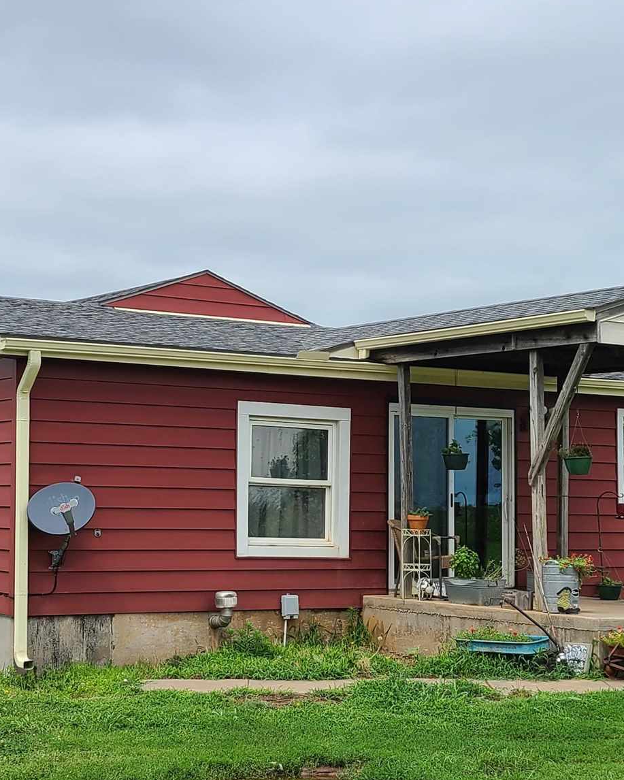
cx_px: 179
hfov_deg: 22.3
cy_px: 429
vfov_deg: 27.9
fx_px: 1570
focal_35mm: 68
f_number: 1.8
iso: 40
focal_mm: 5.4
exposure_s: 1/2531
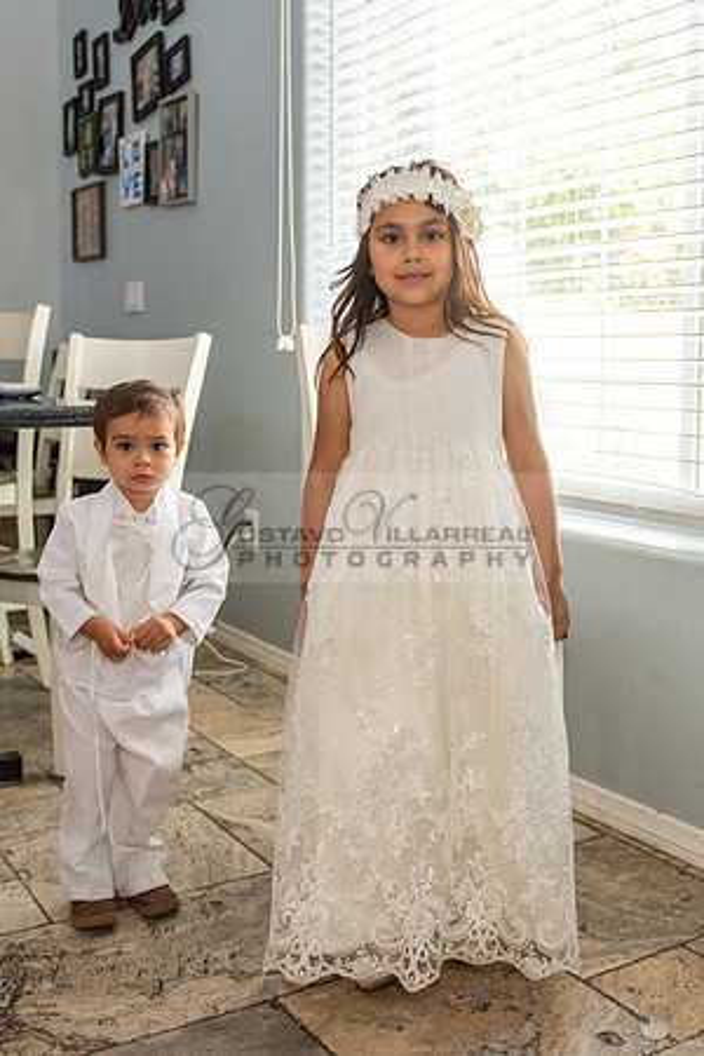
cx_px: 416
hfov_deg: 32.6
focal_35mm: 41
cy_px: 473
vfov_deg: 47.3
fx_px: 1202
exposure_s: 1/125
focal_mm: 24
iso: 320
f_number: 2.8
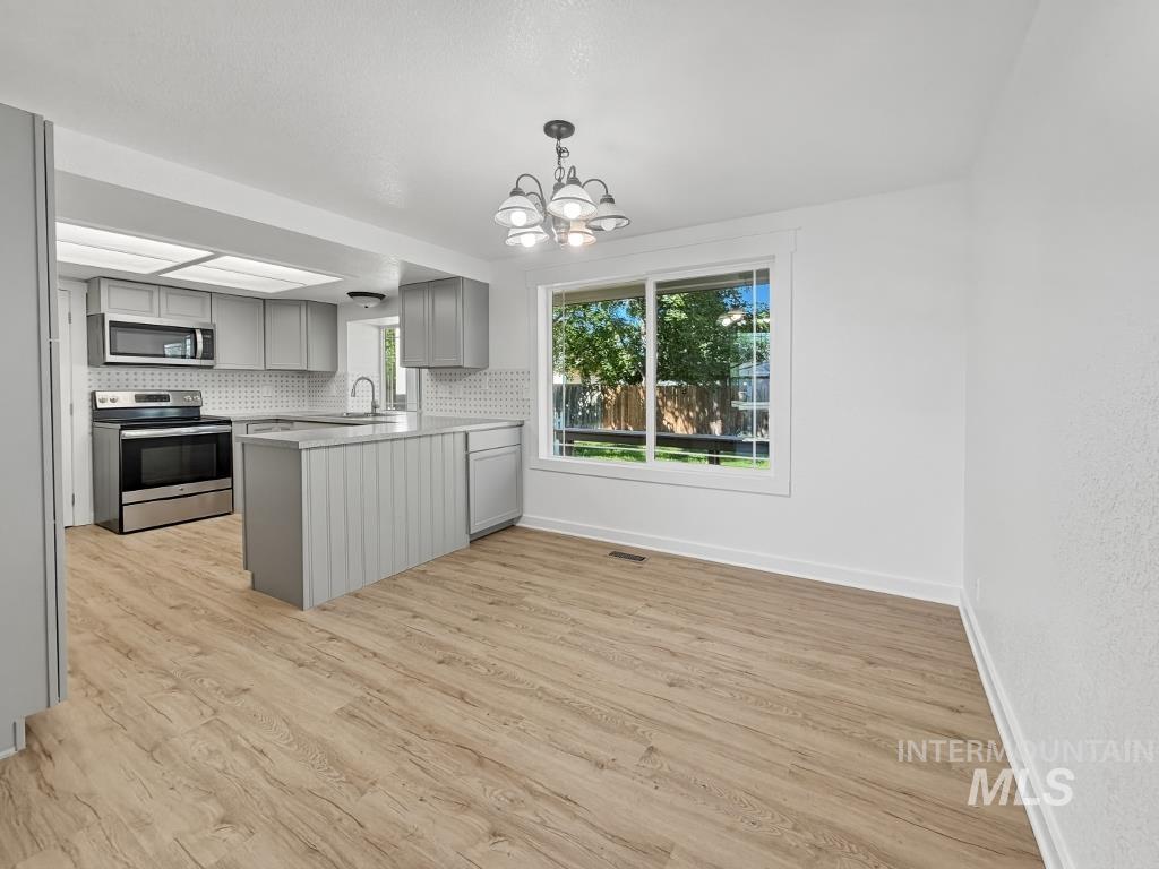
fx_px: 469
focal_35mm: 14
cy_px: 434
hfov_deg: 102.1
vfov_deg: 85.7
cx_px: 580
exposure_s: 1/120
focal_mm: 2.2
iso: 125
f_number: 2.2
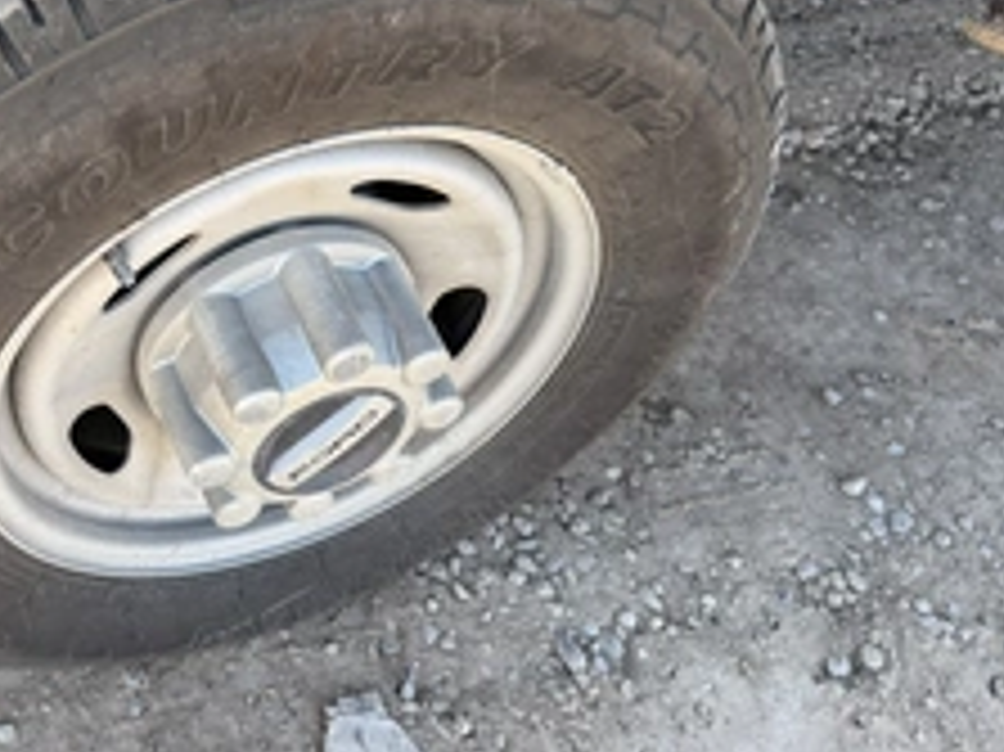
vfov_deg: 33.1
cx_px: 261
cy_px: 221
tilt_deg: -39.9
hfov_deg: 42.6
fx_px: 1246
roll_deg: -8.4
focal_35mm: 43
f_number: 1.78
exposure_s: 1/677
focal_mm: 6.76
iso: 100
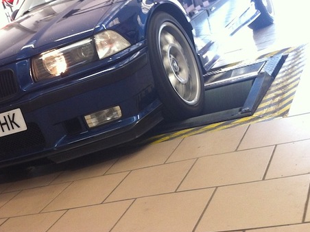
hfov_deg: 30.8
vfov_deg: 23.2
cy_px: 40
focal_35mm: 62
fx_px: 555
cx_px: 82
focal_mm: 3.85
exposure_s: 1/17
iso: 125
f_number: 2.8
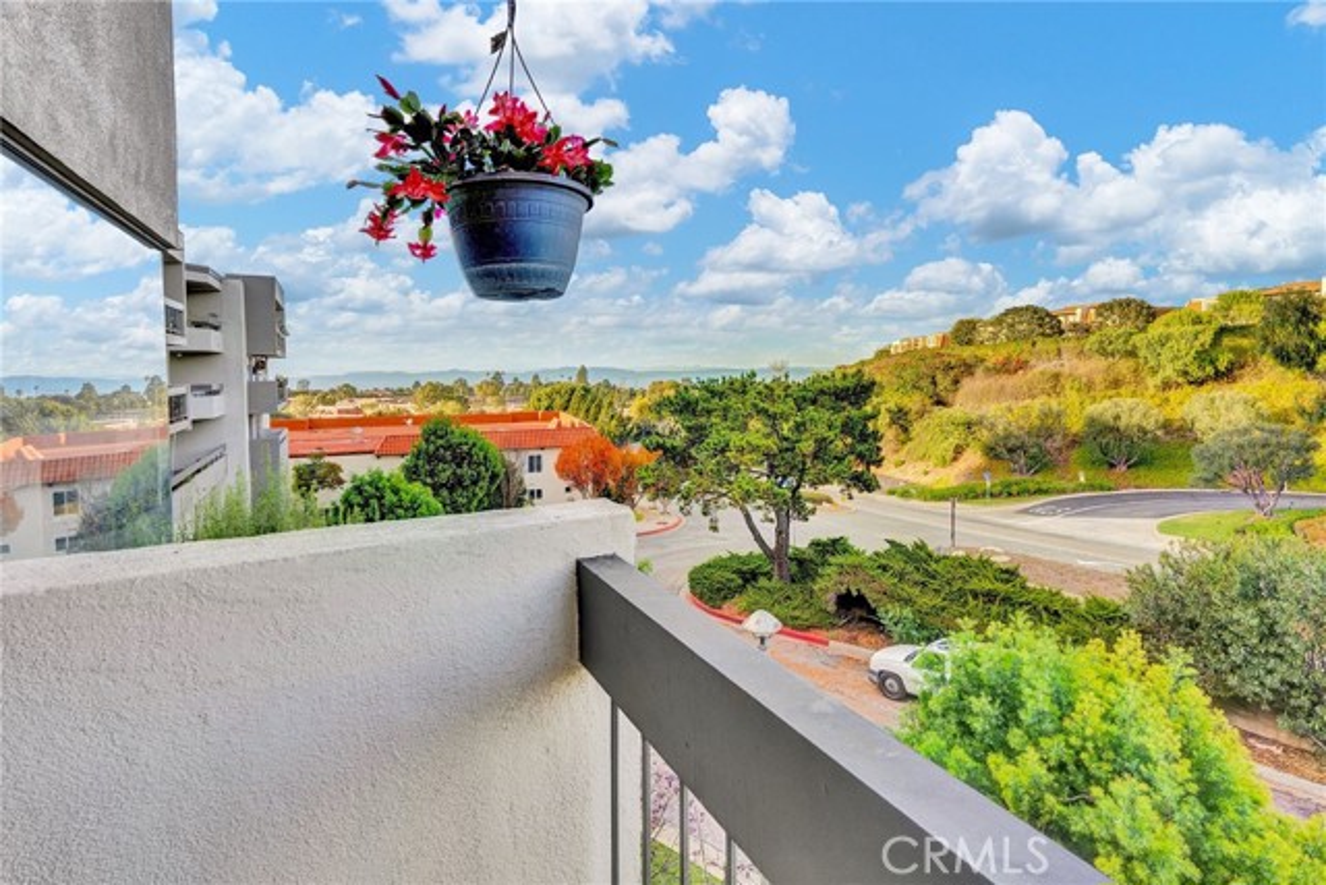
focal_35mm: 16
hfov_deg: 96.7
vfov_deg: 73.8
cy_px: 442
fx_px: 589
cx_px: 663
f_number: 10
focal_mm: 16
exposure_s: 1/20
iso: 100
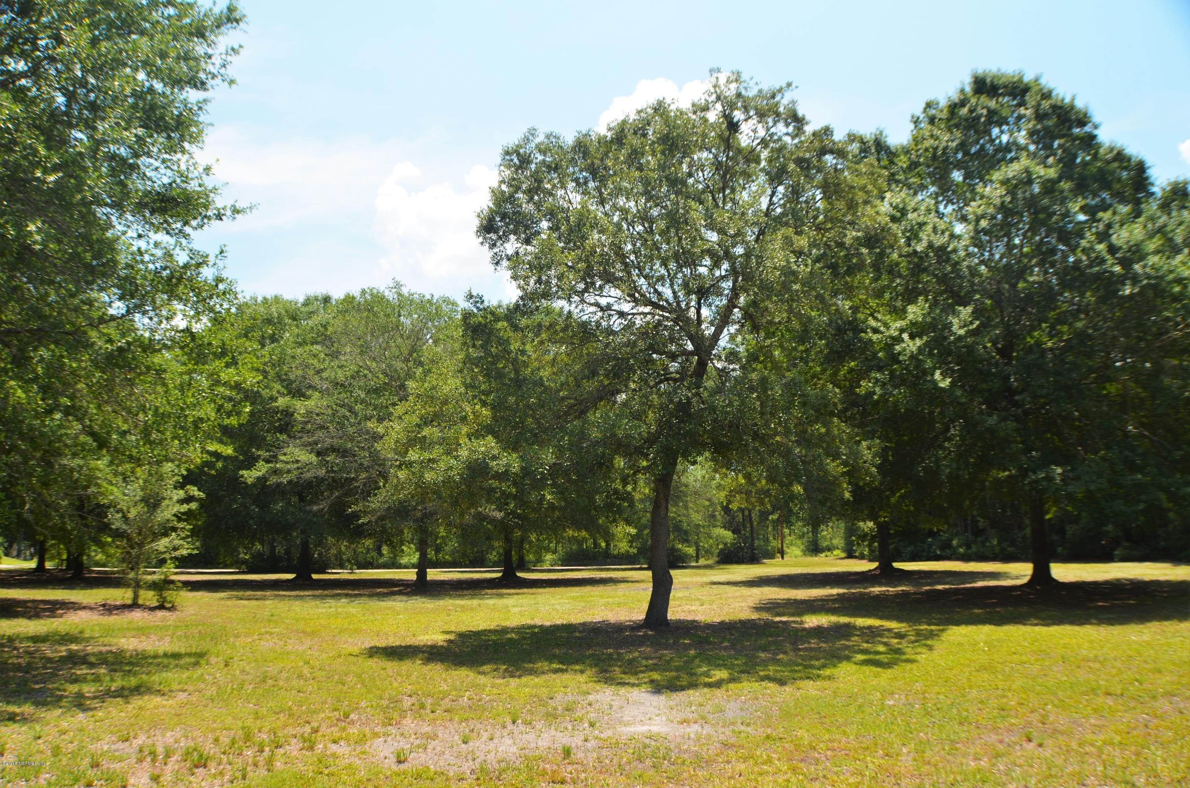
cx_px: 595
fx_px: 1089
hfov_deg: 57.3
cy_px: 394
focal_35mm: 33
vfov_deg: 39.8
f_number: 7.1
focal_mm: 22
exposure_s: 1/250
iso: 100
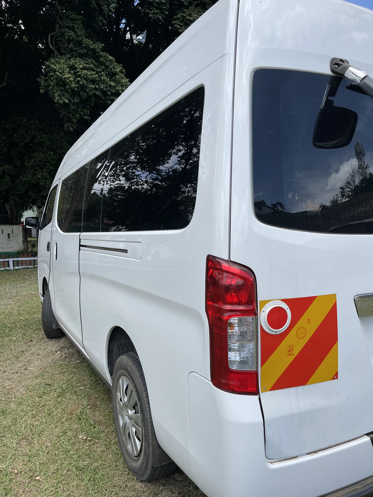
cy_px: 248
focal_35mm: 25
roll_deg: +0.6
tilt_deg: -4.2
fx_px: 359
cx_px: 186
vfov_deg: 69.4
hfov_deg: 54.9
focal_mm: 5.1
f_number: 1.6
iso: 32
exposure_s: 1/2545
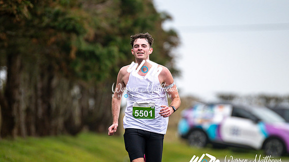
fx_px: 3624
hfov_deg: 4.6
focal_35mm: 473
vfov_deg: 2.6
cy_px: 80
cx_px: 144
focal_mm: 300
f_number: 2.8
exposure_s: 1/1600
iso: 360
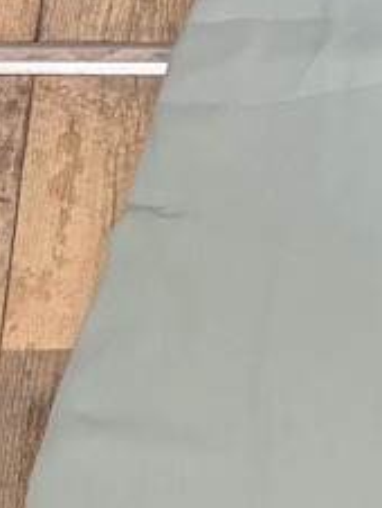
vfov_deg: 17.1
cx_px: 618
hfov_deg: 12.1
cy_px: 342
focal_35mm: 115
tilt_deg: -65.8
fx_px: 1689
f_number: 1.6
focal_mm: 4.2
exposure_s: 1/50
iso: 400
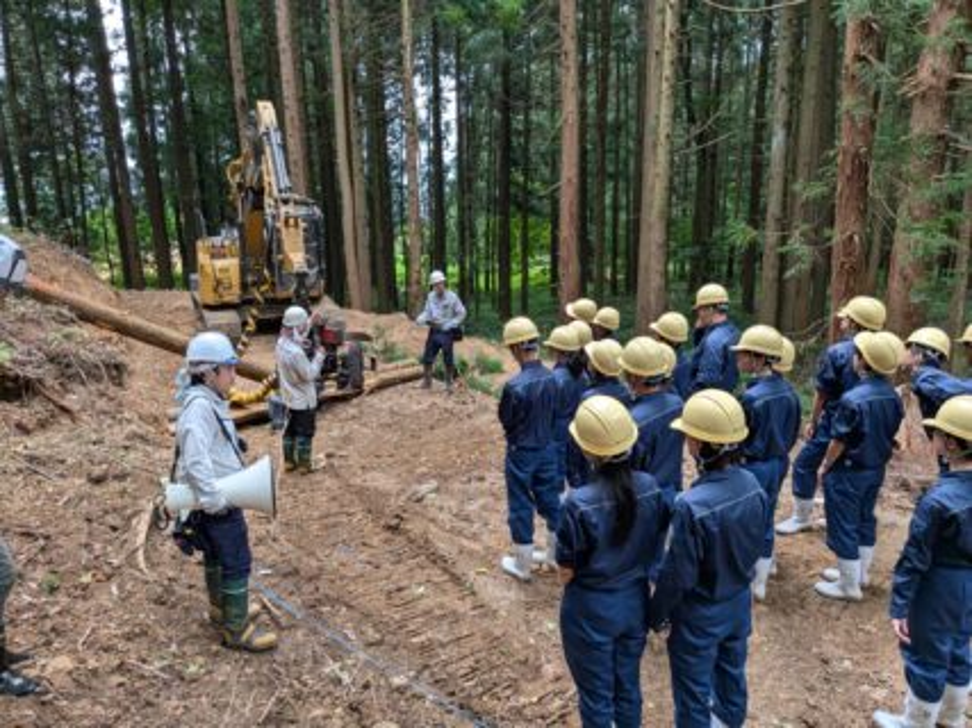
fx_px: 674
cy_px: 364
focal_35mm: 24
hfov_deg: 71.6
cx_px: 486
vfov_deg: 56.8
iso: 38
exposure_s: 1/120
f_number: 1.7
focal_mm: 4.53
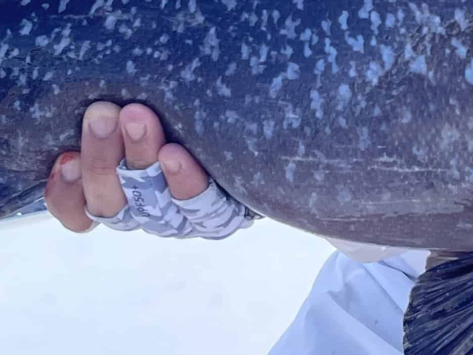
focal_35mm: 112
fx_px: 1530
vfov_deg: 13.0
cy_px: -34
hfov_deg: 17.3
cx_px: 429
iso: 50
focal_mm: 5.1
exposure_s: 1/4717
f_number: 1.6
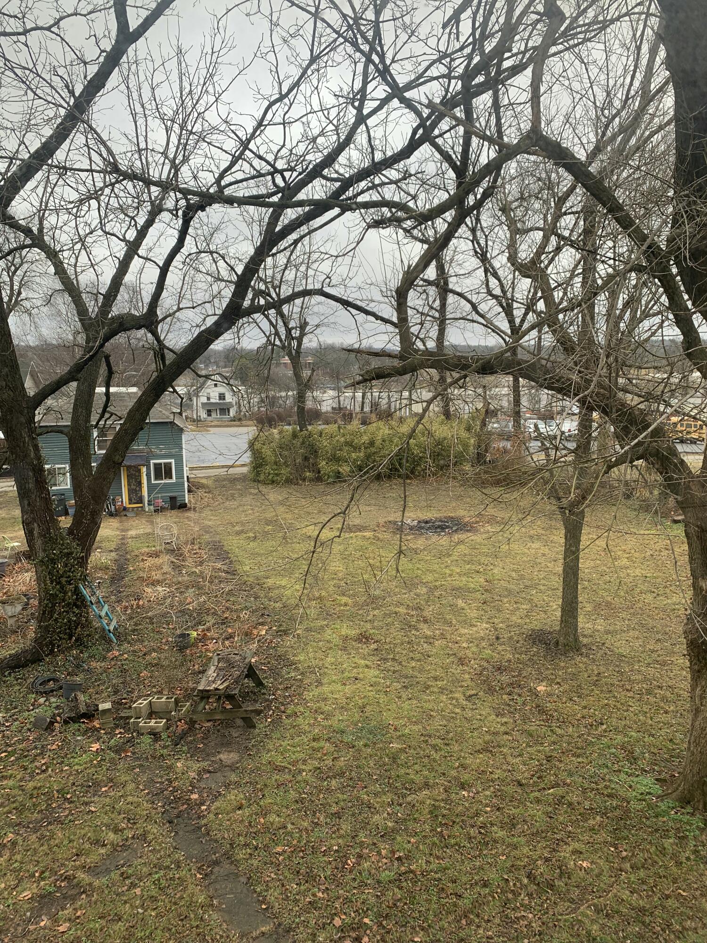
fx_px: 708
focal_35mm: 26
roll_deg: +0.8
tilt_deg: -8.5
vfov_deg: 67.3
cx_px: 354
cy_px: 472
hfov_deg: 53.1
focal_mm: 4.25
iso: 25
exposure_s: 1/262
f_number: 1.8
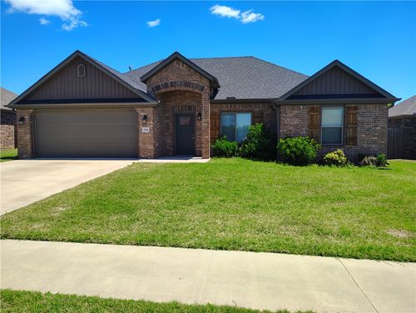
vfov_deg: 56.9
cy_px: 156
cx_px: 208
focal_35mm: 24
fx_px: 289
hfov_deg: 71.5
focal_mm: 5.56
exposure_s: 1/776
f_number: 1.8
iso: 100
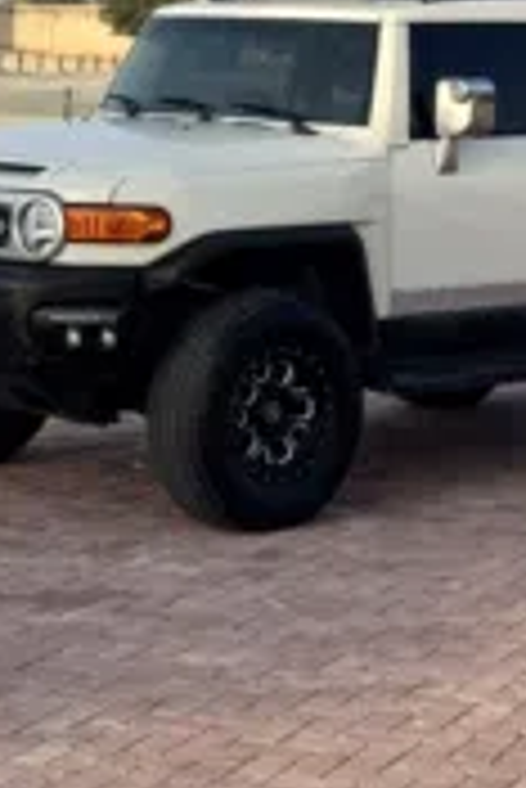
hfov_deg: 12.0
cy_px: 32
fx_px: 2493
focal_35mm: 114
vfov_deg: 17.6
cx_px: 378
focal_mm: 6.76
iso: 64
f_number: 1.78
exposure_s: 1/3610
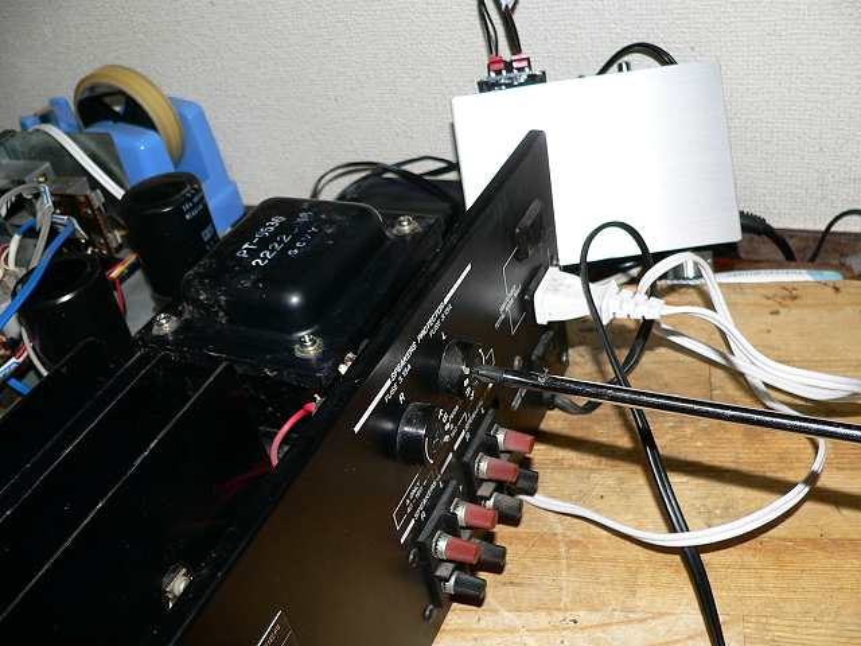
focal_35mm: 36
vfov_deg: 39.7
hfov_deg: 51.4
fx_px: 895
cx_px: 430
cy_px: 323
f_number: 2.8
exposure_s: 1/60
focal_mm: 6
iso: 100
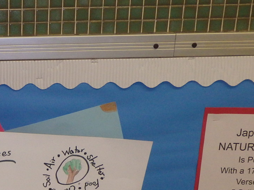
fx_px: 741
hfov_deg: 18.1
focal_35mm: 101
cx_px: -82
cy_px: 238
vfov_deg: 14.1
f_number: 4.6
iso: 400
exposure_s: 1/40
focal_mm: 6.8
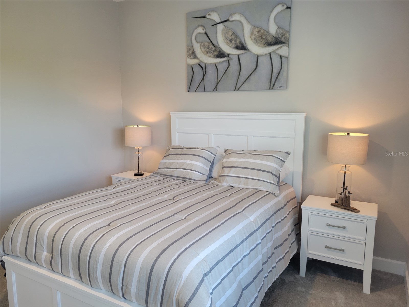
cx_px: 204
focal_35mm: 26
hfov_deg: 67.3
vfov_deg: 53.1
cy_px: 154
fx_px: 307
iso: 250
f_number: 1.8
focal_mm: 5.4
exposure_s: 1/120
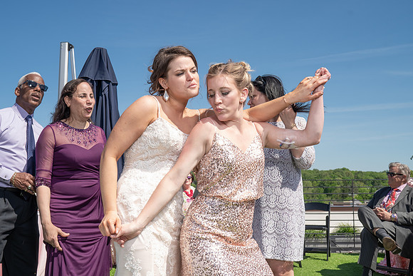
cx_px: 190
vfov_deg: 33.5
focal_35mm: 40
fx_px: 458
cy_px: 127
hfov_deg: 48.5
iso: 50
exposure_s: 1/250
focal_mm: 35
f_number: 7.1
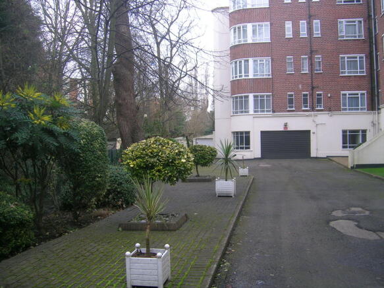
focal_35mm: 35
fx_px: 388
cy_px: 144
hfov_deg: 52.6
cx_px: 192
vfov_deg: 40.7
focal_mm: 5.4
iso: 50
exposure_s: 1/60.2
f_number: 2.8
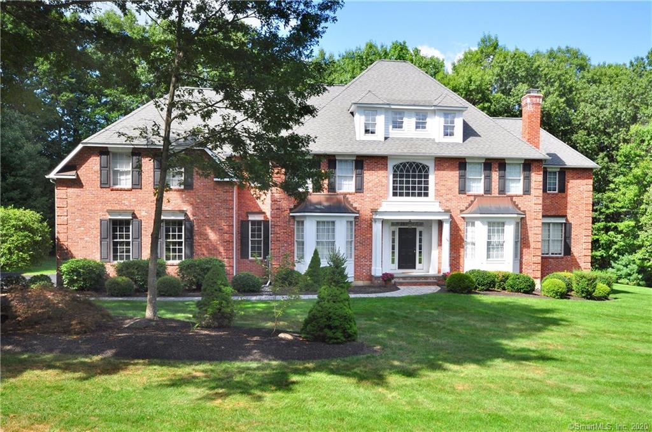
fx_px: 542
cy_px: 216
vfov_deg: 43.5
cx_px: 326
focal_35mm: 30
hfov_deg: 62.0
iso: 250
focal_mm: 20
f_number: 9
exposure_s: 1/250
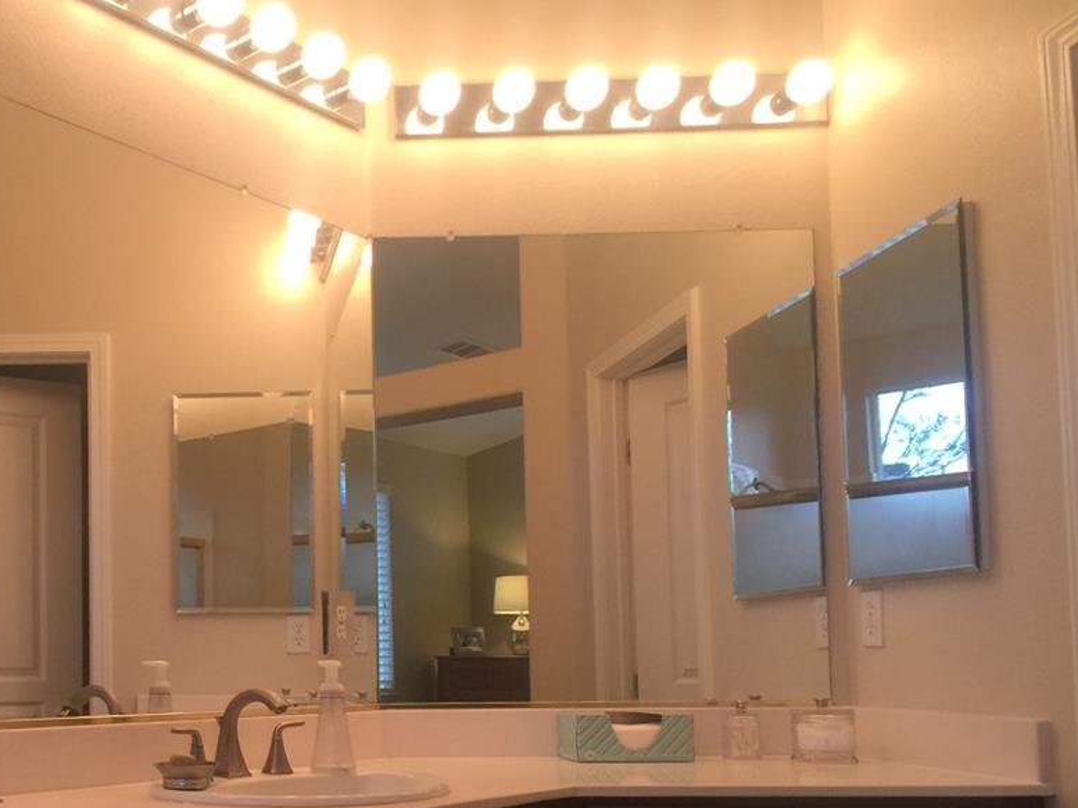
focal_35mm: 56
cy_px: 625
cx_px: 136
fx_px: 1743
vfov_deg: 25.7
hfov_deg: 32.8
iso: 32
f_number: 2.2
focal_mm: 4.15
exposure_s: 1/30
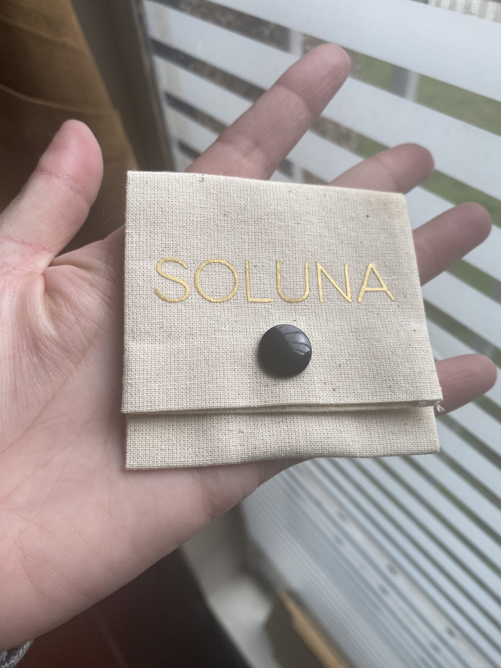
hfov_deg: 54.9
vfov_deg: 69.4
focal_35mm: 25
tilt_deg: -47.2
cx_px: 250
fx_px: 482
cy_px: 334
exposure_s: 1/465
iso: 32
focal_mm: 4.25
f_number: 1.8
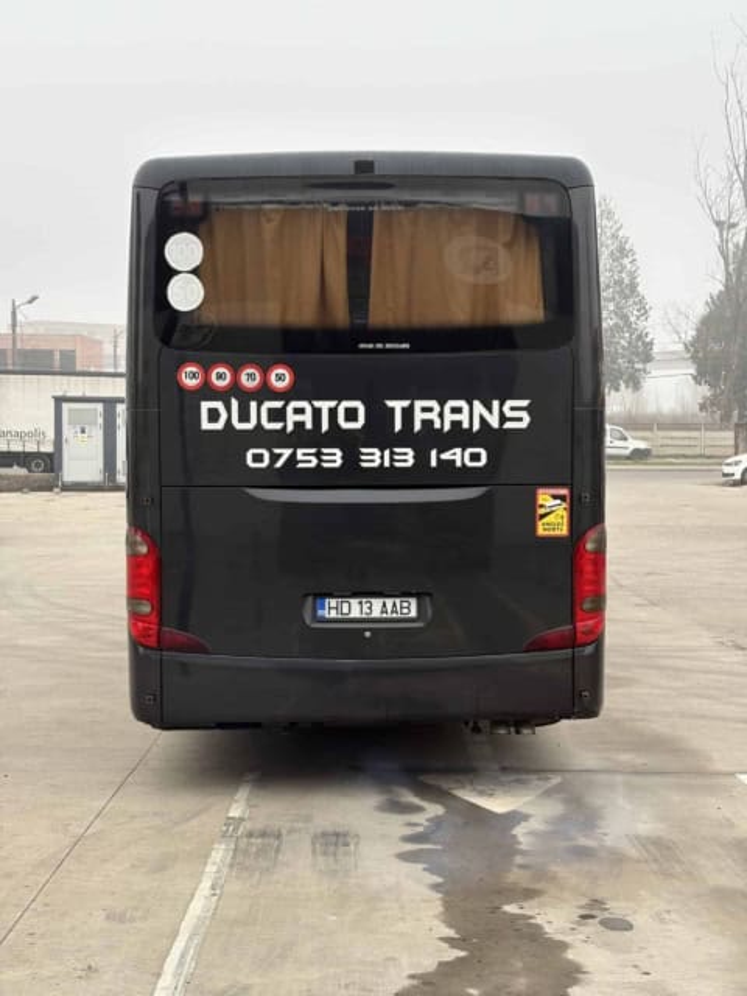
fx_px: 1496
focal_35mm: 52
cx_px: 374
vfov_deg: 36.8
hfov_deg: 28.0
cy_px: 498
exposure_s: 1/462
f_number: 1.6
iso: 40
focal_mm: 6
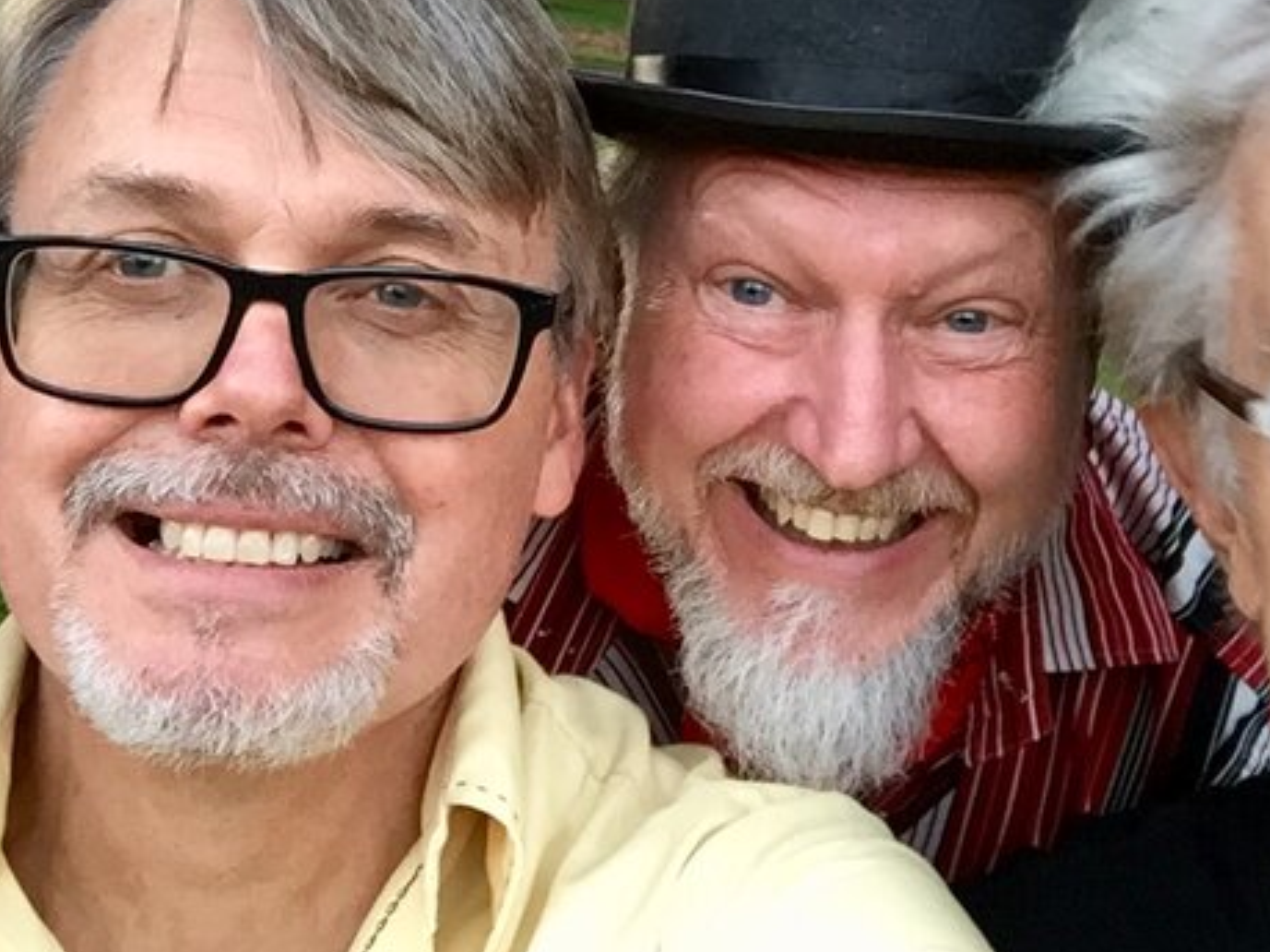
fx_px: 1981
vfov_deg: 26.6
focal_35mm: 54
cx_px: 639
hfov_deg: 35.6
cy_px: 210
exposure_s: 1/30
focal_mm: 2.65
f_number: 2.2
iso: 100
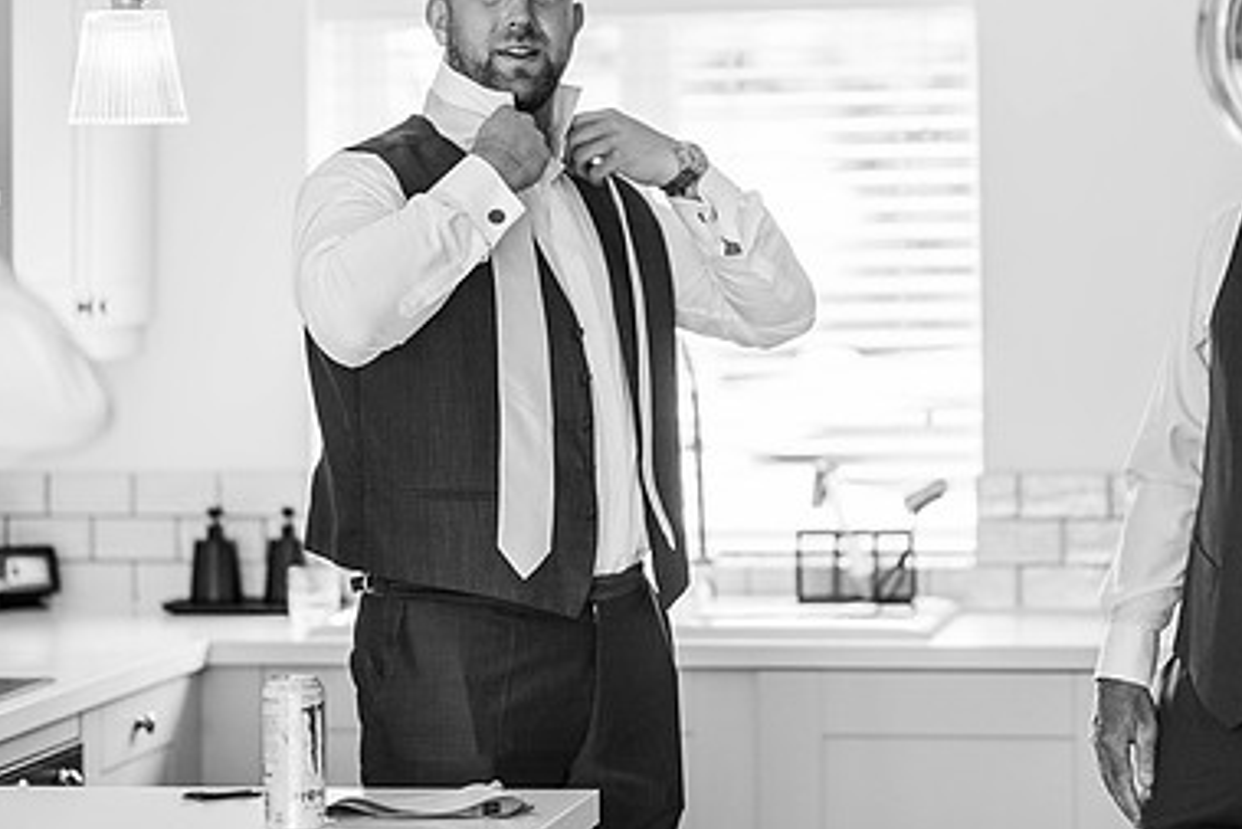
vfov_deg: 10.5
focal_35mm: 130
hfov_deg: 15.8
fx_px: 4486
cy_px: 285
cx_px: 672
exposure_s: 1/400
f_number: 1.8
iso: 100
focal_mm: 85
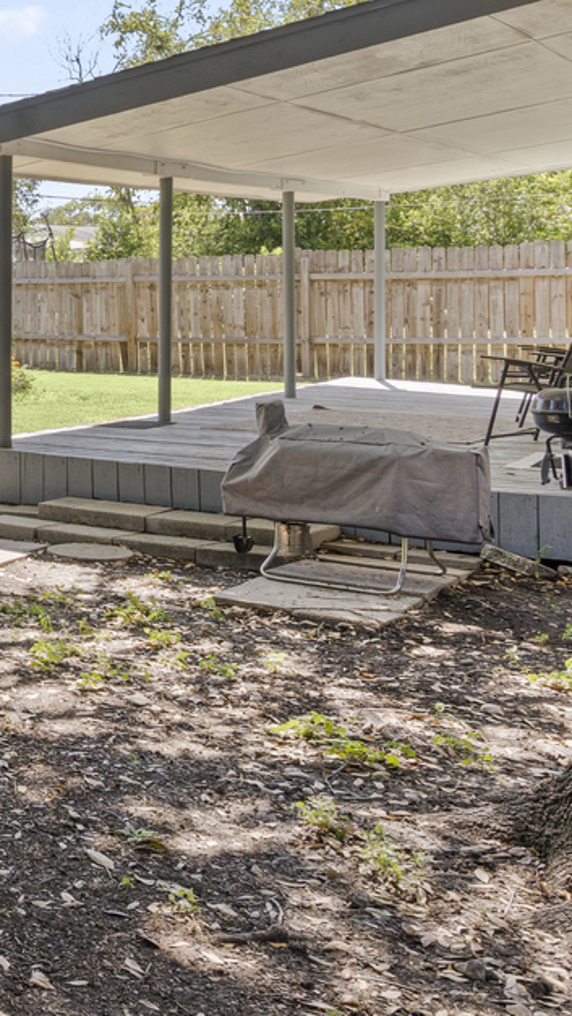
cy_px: 275
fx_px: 1240
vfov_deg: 43.4
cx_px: -562
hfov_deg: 18.1
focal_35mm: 46
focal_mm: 17
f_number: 9
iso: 100
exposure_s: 1/60
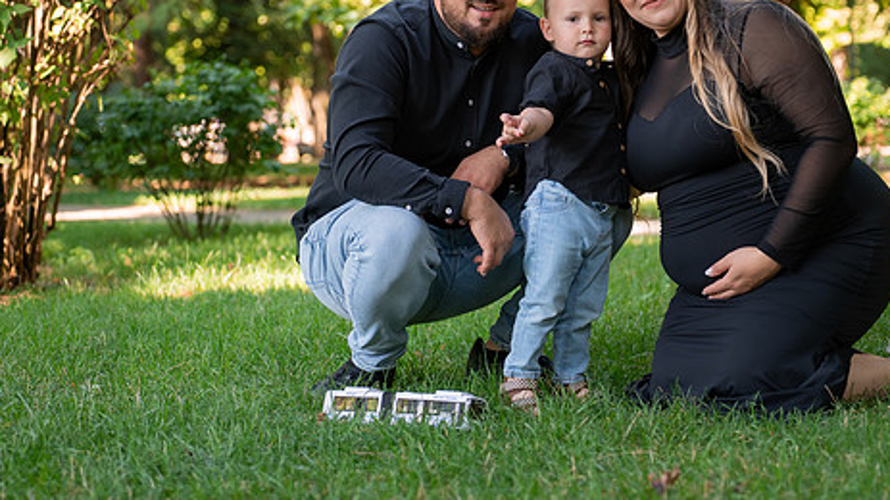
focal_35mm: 90
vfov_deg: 13.4
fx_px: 2123
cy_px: 178
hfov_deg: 23.7
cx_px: 491
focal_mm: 62
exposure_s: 1/320
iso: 320
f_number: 2.8
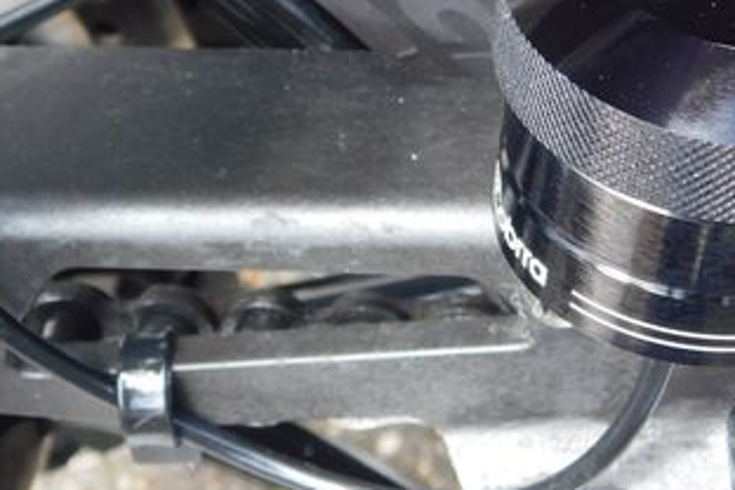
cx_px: 575
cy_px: 146
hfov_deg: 21.0
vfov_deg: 14.2
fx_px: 1960
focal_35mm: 96
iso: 125
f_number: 3.7
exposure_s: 1/60
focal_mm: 8
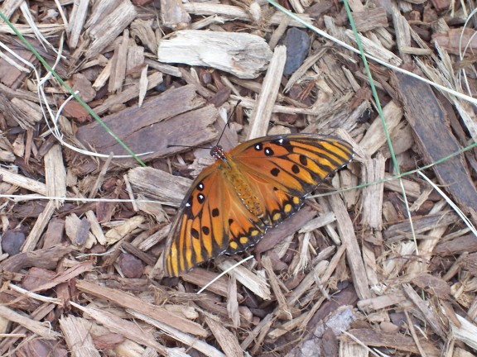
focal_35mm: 102
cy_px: 178
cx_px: 238
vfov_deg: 14.5
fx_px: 1406
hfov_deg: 19.3
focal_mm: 16.8
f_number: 4.6
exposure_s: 1/90
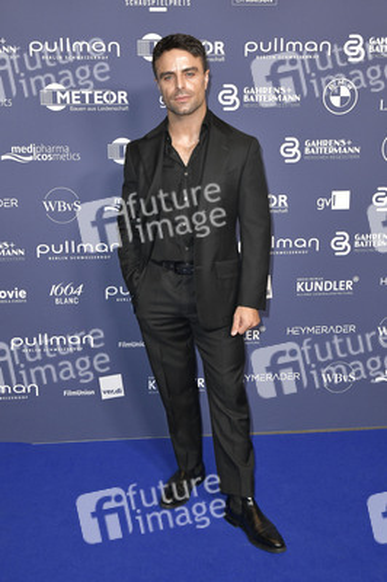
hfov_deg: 36.8
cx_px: 194
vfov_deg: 53.2
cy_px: 291
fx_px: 581
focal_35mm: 36
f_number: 6.3
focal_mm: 36
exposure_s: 1/250
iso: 2000
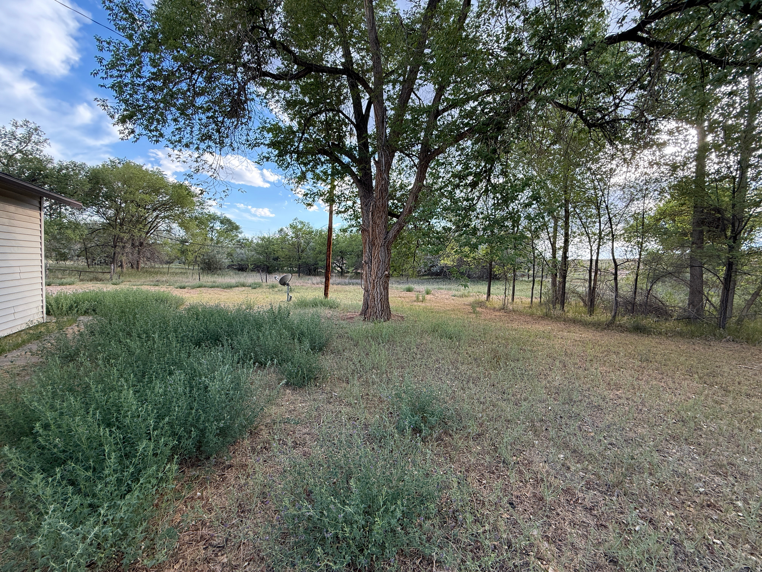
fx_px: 308
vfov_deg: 85.7
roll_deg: -2.9
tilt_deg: -3.5
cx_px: 381
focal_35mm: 14
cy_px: 286
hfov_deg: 102.1
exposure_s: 1/226
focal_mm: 2.22
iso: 64
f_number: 2.2
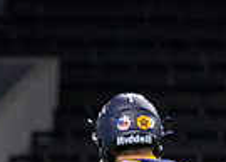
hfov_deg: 2.2
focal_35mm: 898
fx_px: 5775
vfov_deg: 1.6
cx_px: -208
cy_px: 331
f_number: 2.8
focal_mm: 200
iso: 2000
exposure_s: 1/1250
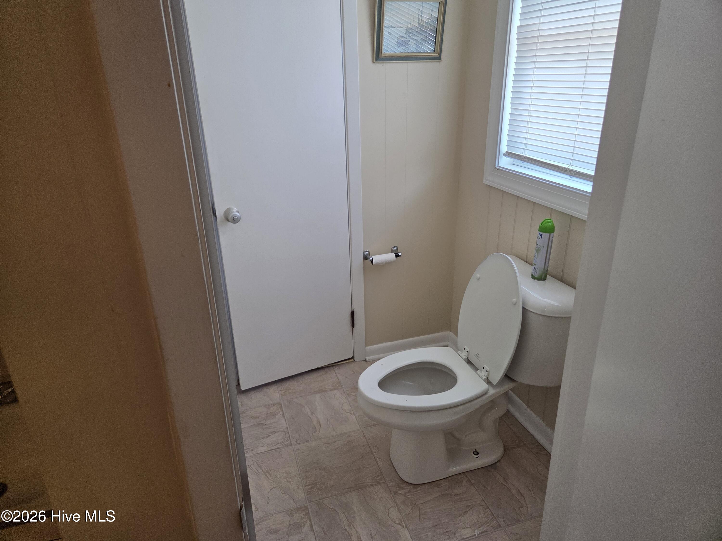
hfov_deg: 73.9
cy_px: 270
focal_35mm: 23
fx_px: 480
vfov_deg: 58.9
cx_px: 361
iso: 100
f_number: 1.8
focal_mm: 5.4
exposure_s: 1/120
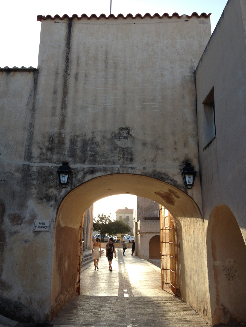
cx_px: 123
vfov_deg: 52.6
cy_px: 164
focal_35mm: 35
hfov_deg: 40.7
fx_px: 332
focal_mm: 4.28
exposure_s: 1/445
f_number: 2.4
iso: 64
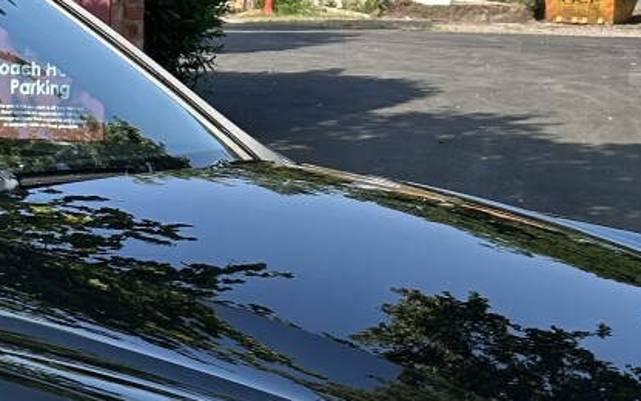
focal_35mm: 106
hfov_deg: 18.8
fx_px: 1852
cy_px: 577
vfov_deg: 11.9
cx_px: -91
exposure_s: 1/1395
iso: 50
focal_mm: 5.7
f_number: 1.5
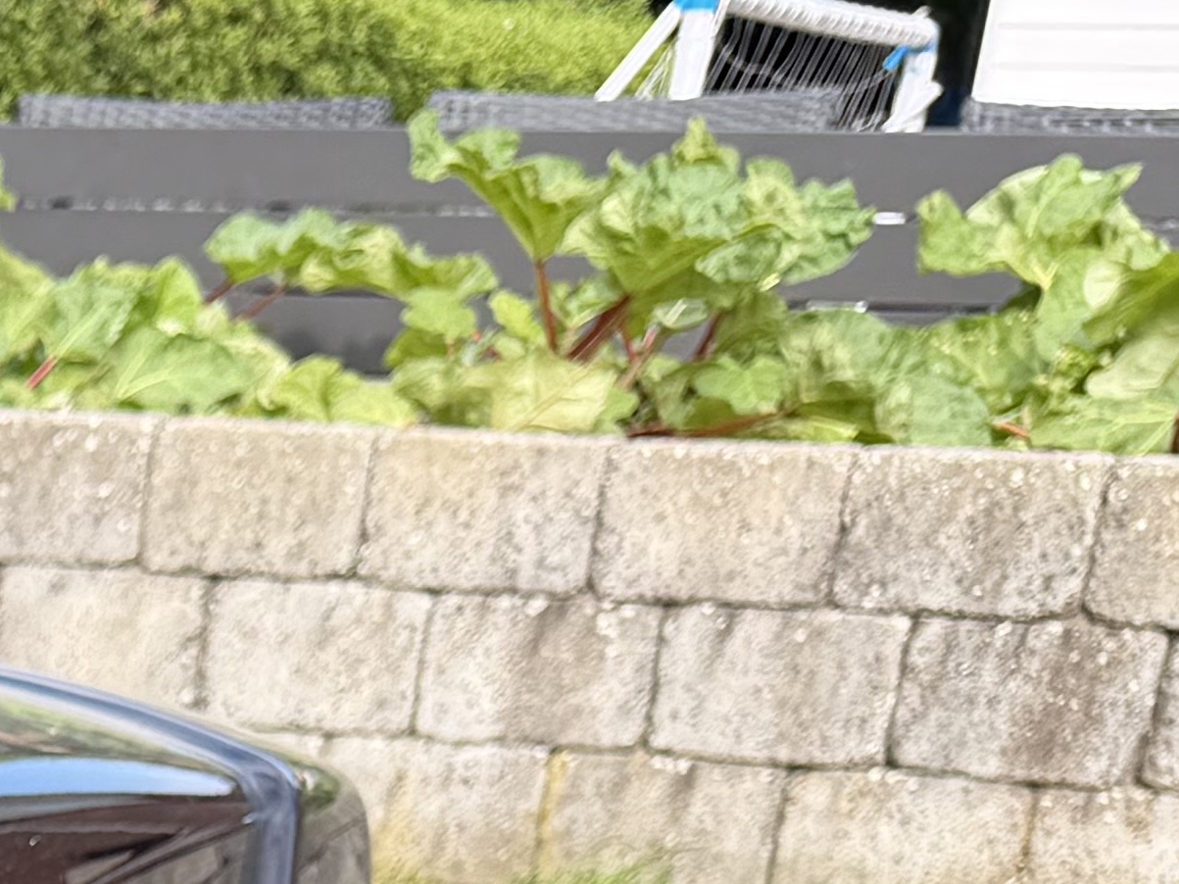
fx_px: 3882
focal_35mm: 114
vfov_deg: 11.5
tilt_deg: -22.0
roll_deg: -0.1
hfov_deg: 14.6
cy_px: 1838
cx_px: -1093
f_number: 1.78
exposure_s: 1/735
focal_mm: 6.76
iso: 80
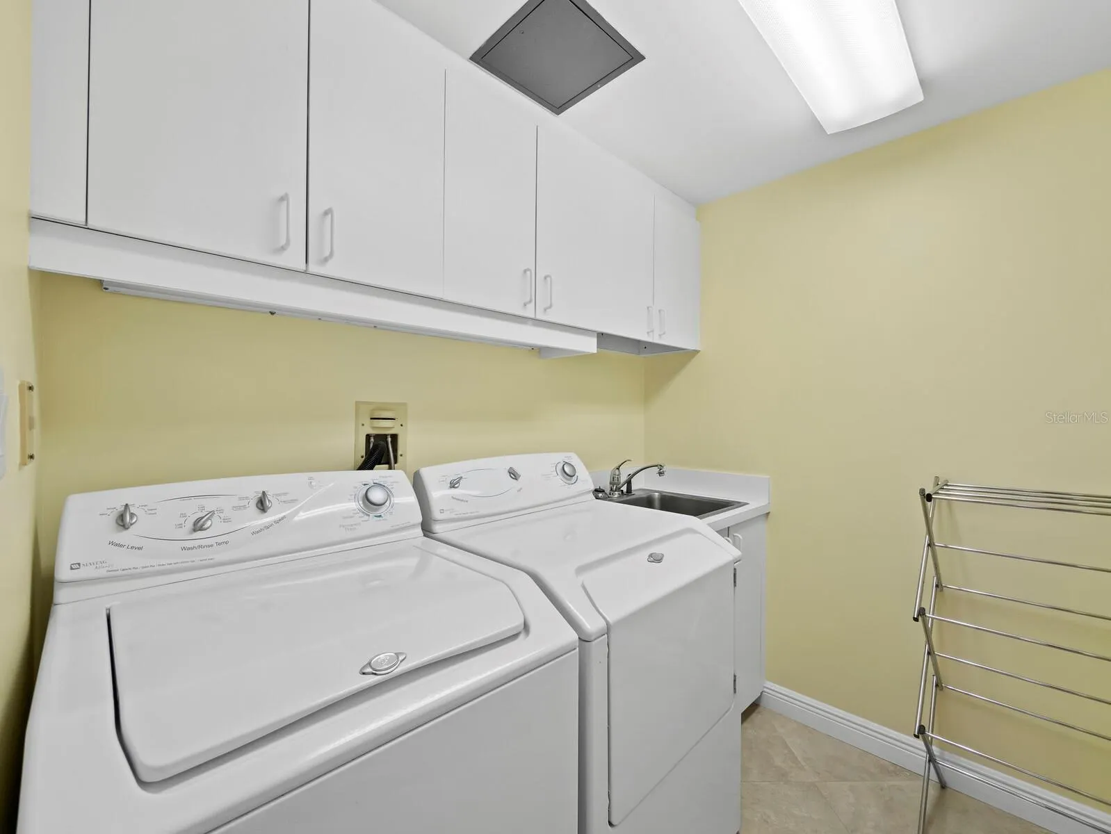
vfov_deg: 85.7
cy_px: 417
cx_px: 556
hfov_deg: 102.0
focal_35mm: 14
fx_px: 450
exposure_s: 1/15
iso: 400
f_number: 7.1
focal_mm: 7
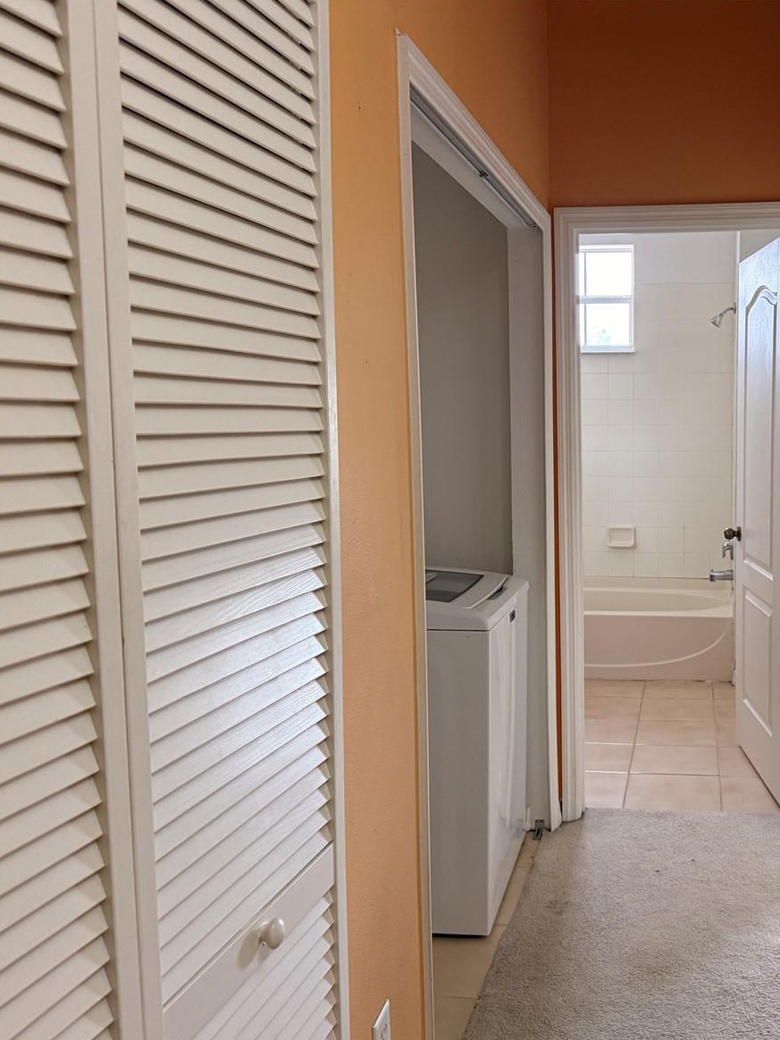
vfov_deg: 55.3
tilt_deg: -5.5
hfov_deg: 41.4
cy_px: 532
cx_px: 607
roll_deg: +0.5
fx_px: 991
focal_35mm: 33
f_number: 1.78
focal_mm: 6.76
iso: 250
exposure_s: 1/60
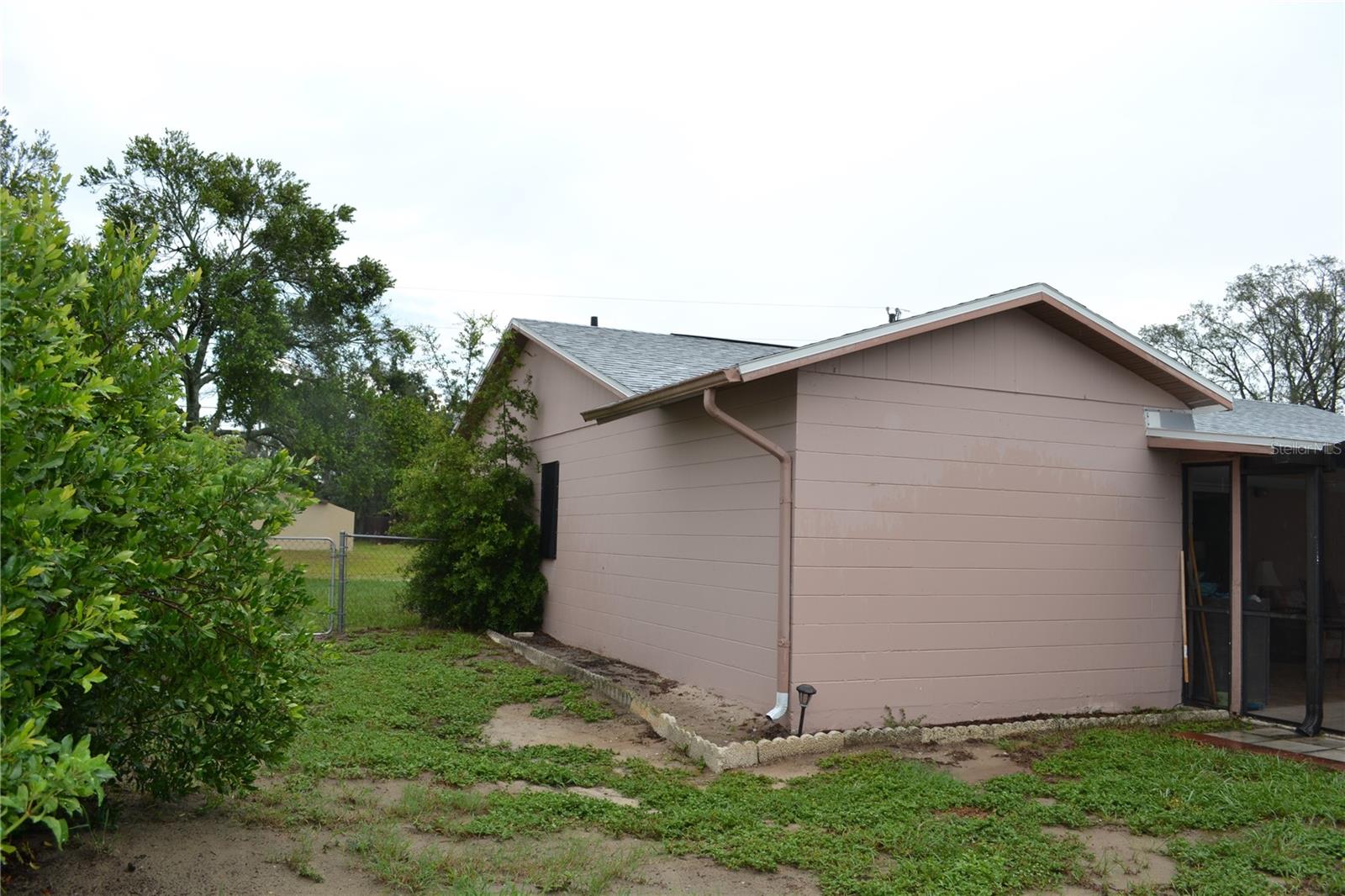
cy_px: 448
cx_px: 672
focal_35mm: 27
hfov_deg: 67.4
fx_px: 1008
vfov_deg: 47.9
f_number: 6.3
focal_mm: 18
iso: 100
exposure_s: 1/200
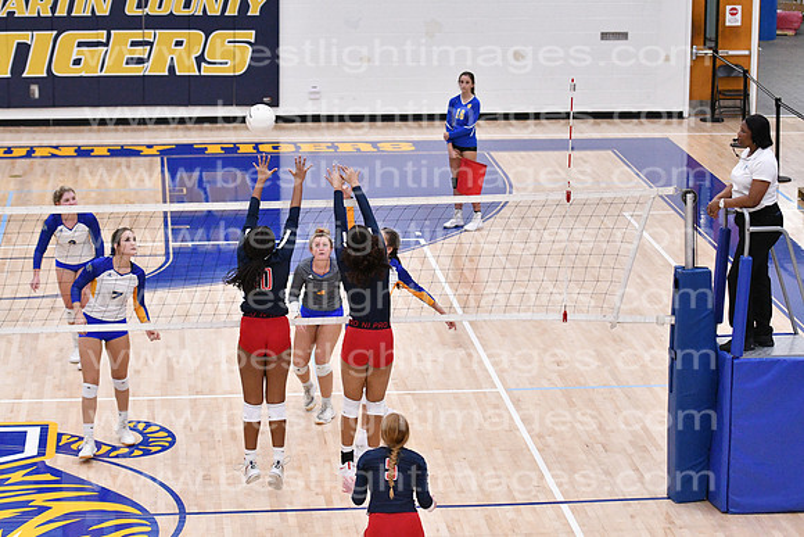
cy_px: 268
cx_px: 402
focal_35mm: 105
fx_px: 2345
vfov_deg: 13.0
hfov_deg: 19.5
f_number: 3.2
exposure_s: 1/1000
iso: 6400
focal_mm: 70
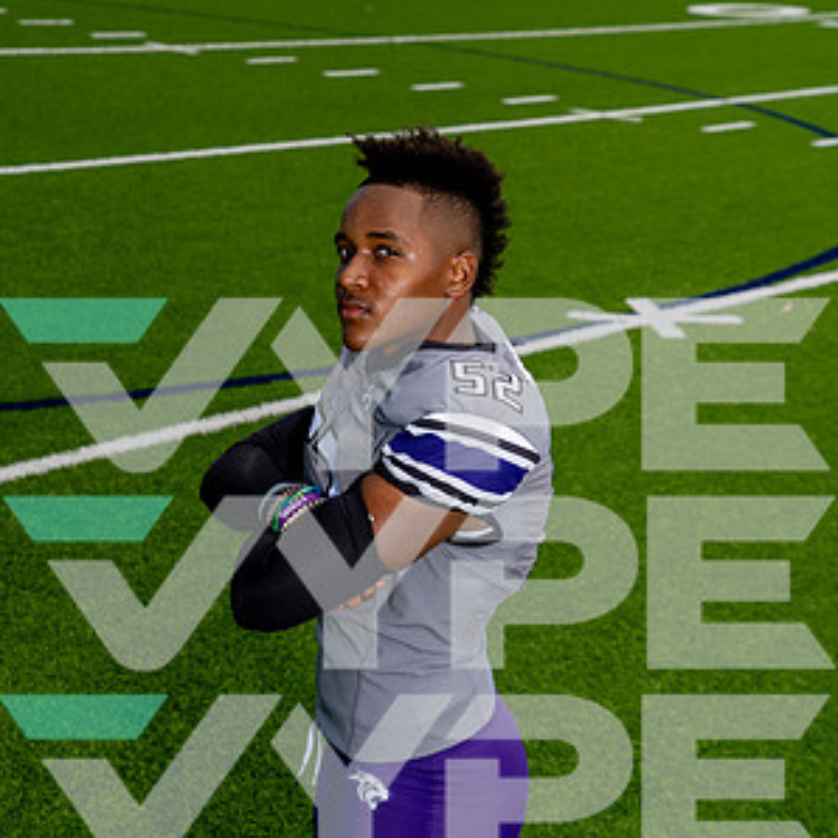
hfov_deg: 20.2
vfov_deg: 20.1
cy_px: 585
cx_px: 419
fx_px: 2355
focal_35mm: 86
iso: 100
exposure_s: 1/250
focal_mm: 67
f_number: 8
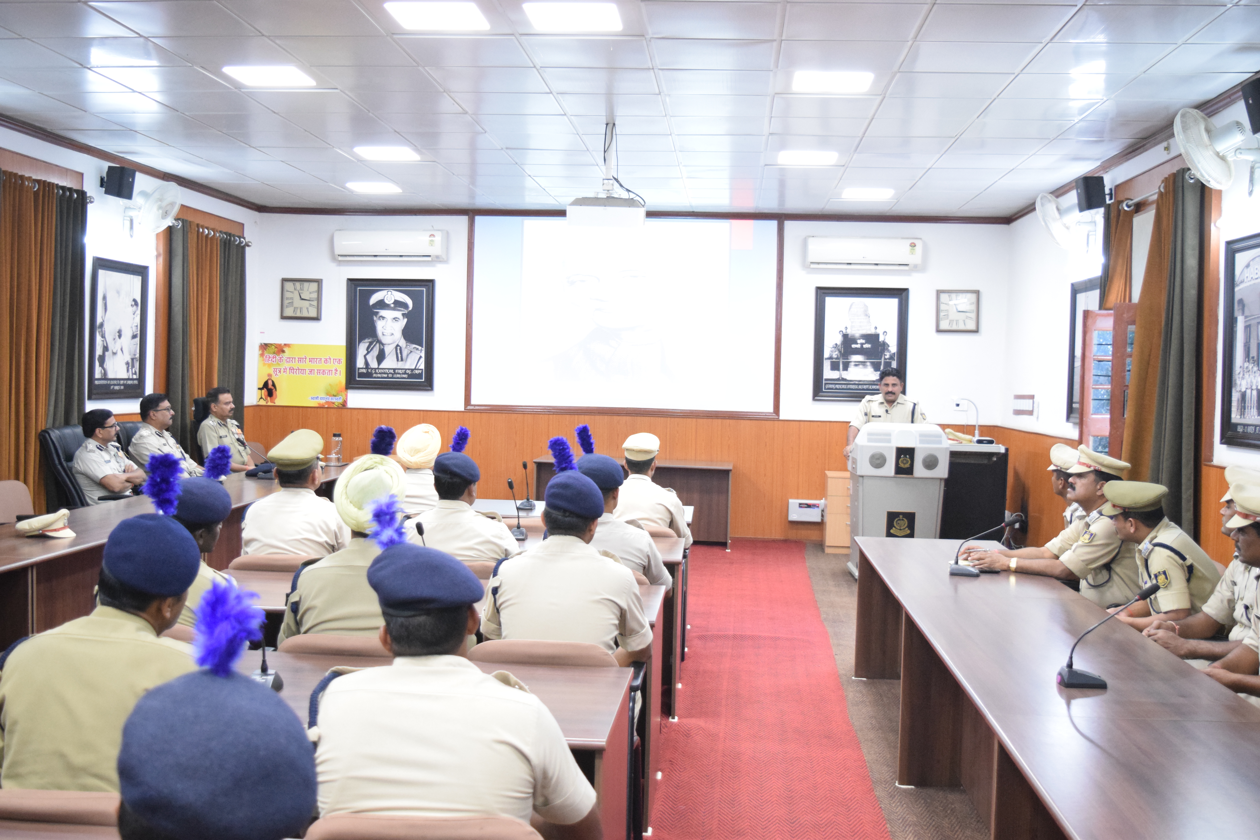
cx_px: 630
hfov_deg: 51.3
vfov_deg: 35.5
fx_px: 1312
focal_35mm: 38
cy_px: 420
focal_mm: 25
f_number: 4
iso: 3200
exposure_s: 1/80
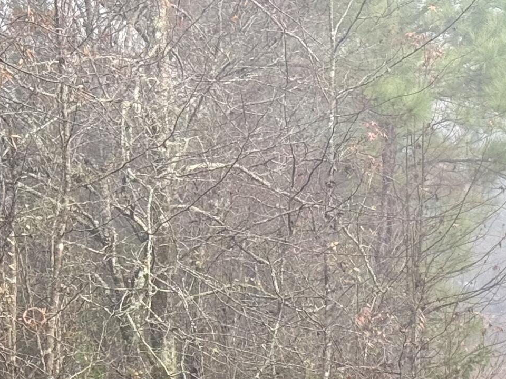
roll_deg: -1.5
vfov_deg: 9.8
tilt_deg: -4.8
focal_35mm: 150
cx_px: 779
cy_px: 440
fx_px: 2193
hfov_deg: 12.5
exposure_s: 1/286
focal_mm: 6.76
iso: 64
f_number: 1.78
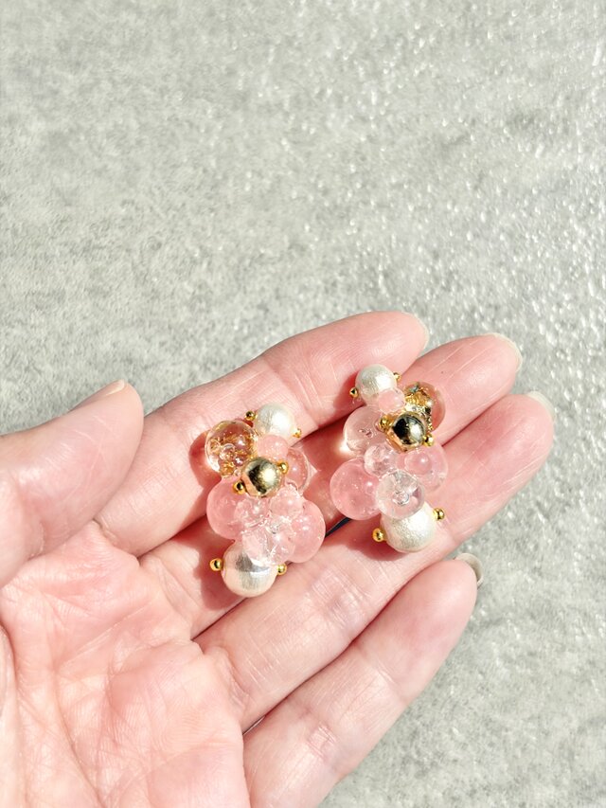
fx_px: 1213
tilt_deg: -84.4
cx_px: 303
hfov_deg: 28.0
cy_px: 404
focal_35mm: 52
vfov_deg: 36.8
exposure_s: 1/5814
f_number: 1.6
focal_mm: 5.96
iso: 32
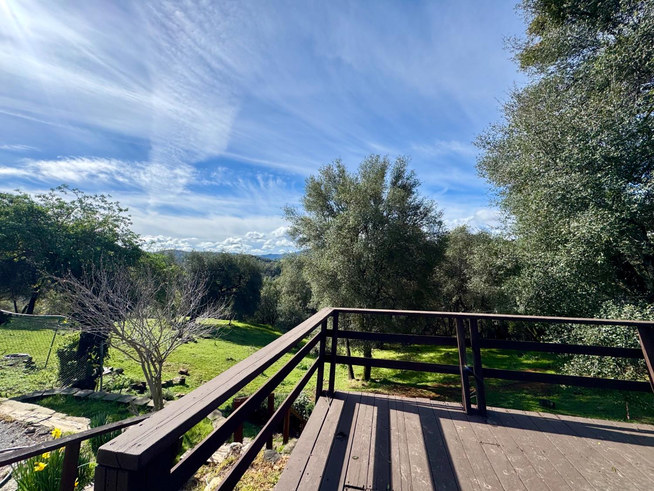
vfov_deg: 85.7
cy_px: 246
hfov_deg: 102.1
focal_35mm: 14
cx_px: 327
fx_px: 265
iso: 40
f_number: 2.2
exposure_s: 1/2342
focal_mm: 2.22
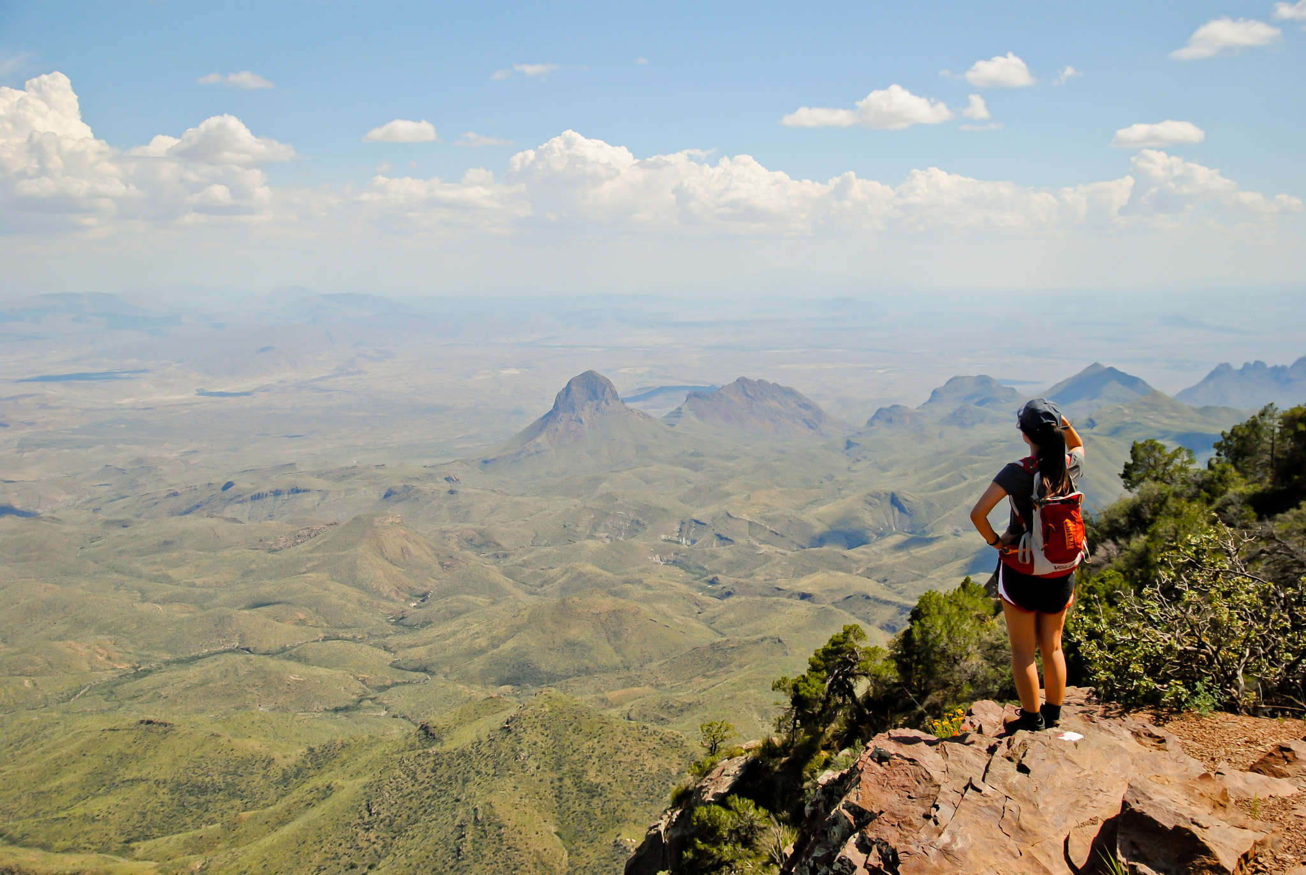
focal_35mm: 39
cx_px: 653
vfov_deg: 34.3
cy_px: 438
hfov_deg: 49.5
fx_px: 1417
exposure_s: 1/4000
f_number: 2.8
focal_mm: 26
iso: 200
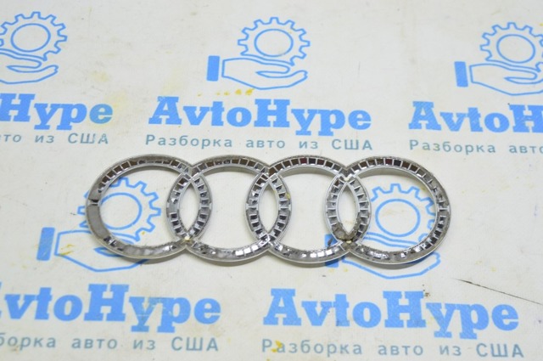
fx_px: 904
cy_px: 180
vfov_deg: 22.6
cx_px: 272
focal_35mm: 60
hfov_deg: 33.4
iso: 400
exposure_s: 1/20
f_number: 5.6
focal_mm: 40
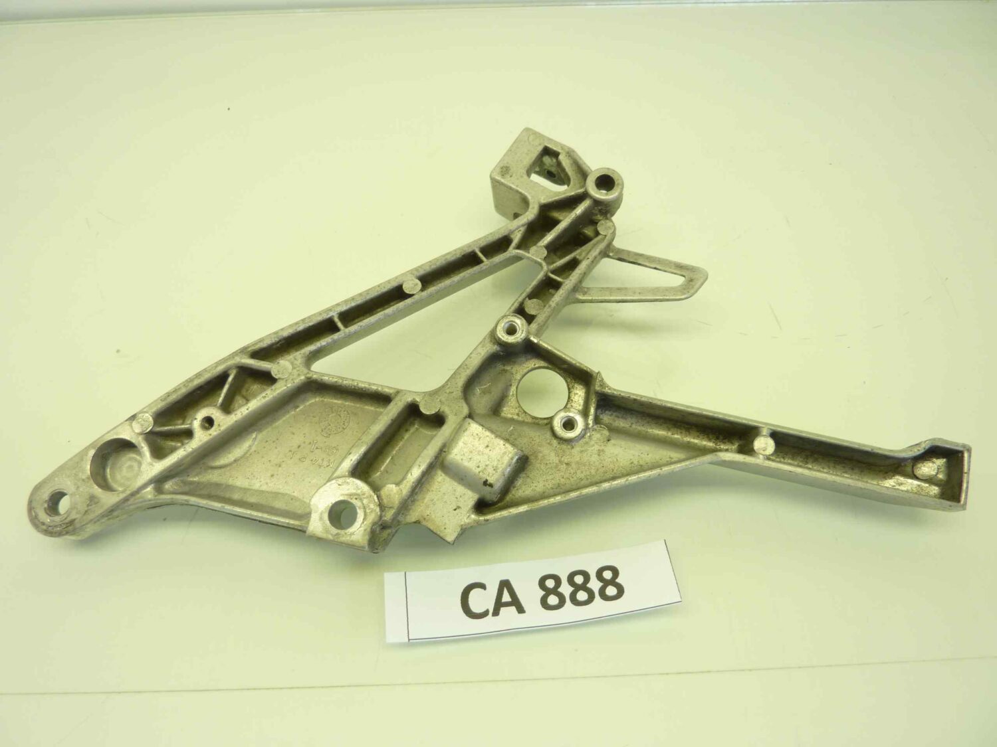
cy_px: 374
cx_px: 498
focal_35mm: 25
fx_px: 720
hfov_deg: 69.4
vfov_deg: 54.9
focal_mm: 4.1
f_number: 3.3
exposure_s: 1/30
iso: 80
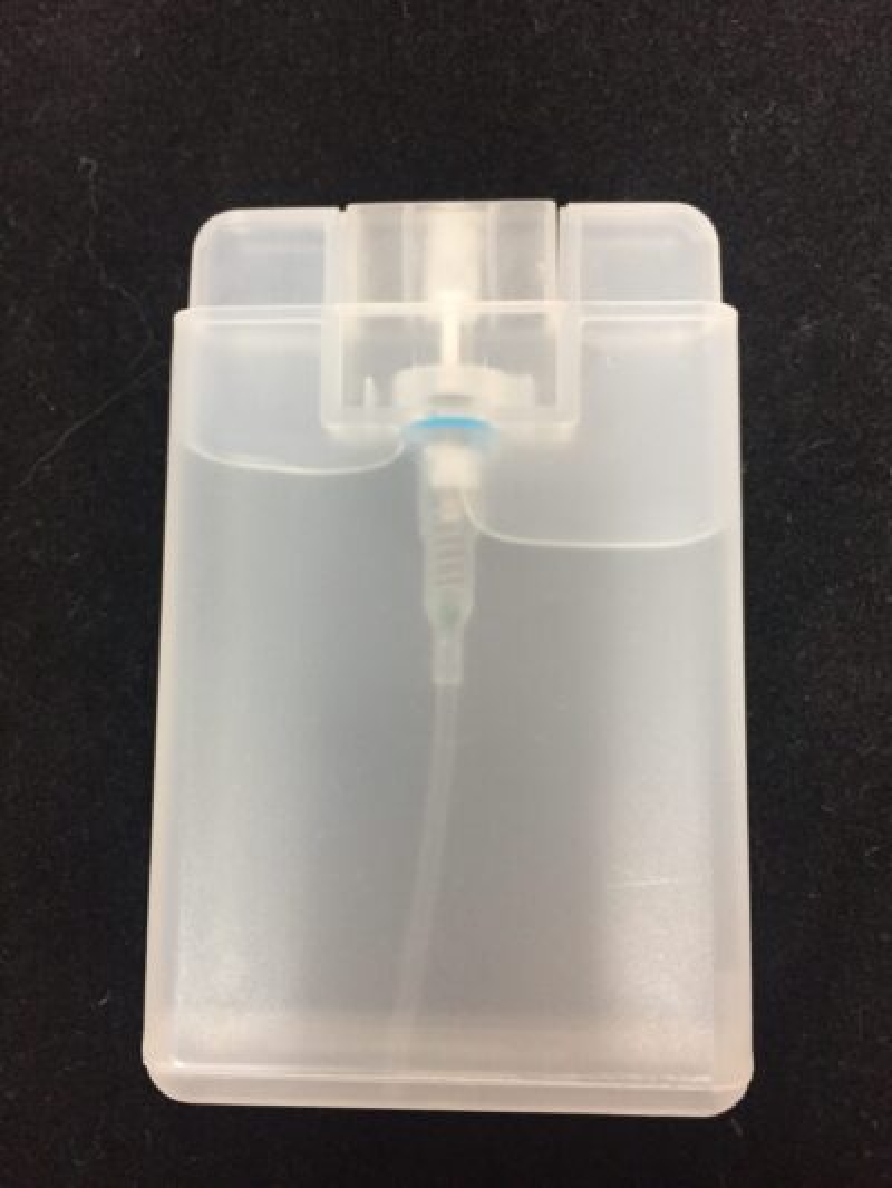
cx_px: 446
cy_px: 594
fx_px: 996
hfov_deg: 48.2
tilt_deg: -48.2
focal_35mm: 29
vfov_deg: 61.6
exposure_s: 1/33
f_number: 2.2
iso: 320
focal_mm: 4.15
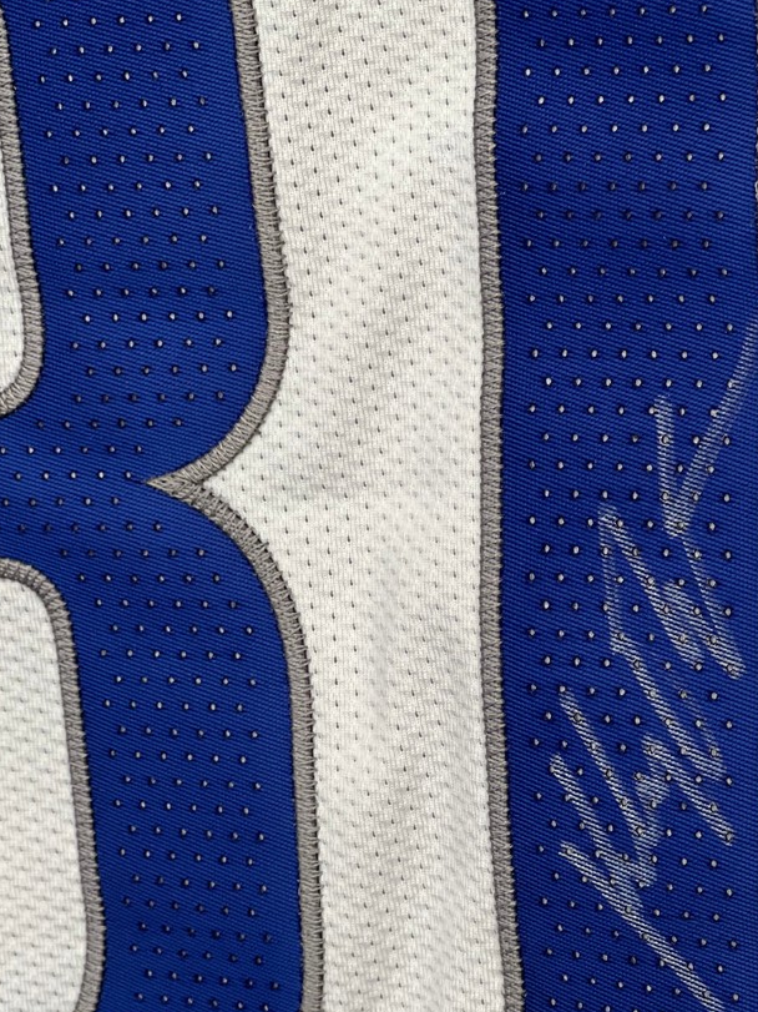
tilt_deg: -12.4
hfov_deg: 13.0
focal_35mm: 114
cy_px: 700
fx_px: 3329
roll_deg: +0.9
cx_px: 510
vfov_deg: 17.2
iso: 100
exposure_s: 1/121
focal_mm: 9
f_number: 2.8
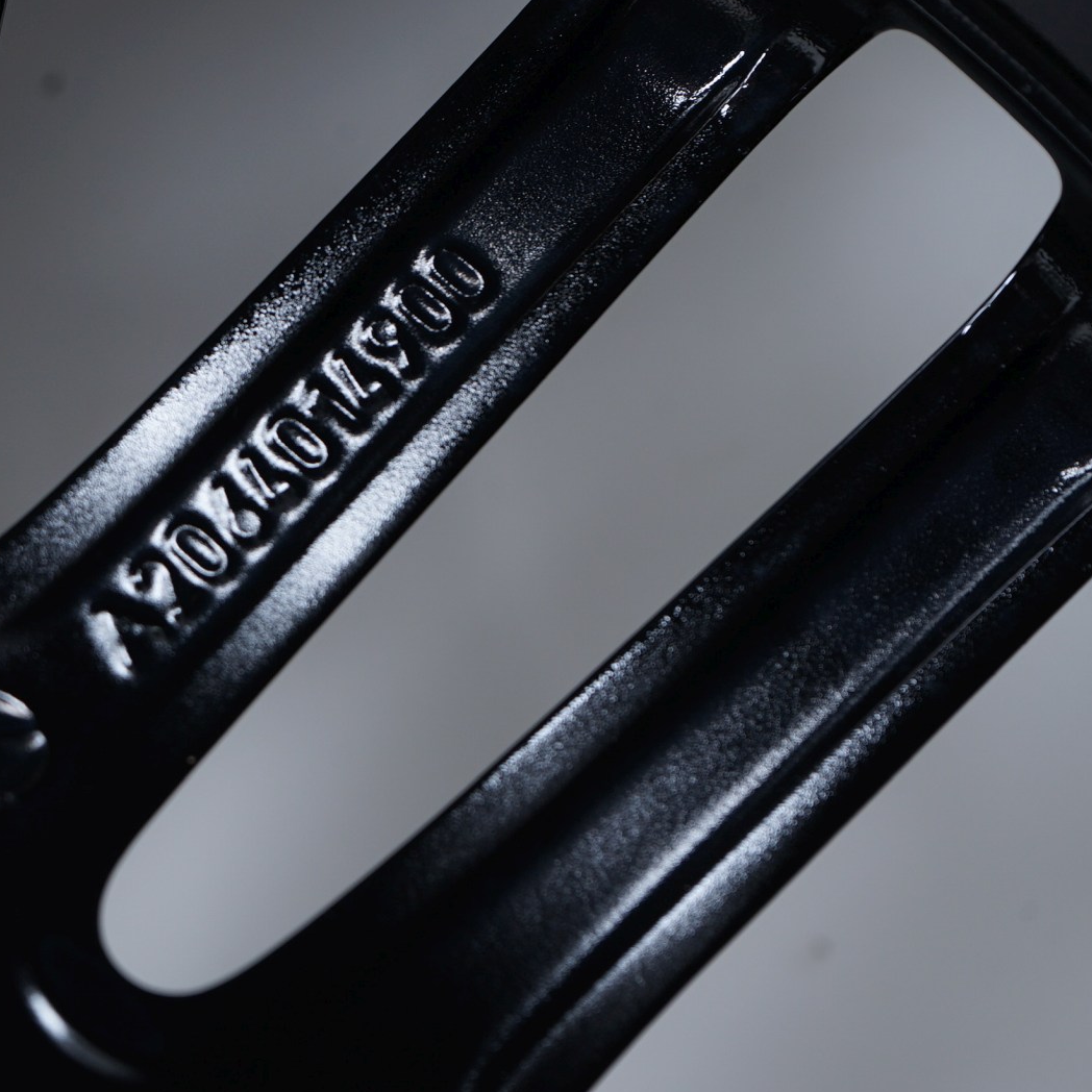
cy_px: 445
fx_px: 3498
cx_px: 207
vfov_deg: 17.7
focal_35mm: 98
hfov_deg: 17.6
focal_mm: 63
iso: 250
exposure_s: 1/100
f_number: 7.1
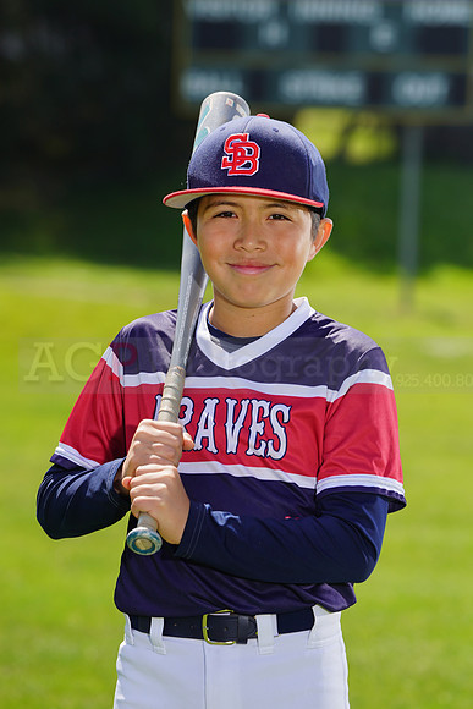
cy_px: 354
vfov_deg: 8.9
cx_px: 236
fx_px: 4569
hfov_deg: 5.9
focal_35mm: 232
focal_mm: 232
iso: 100
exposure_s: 1/250
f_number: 8
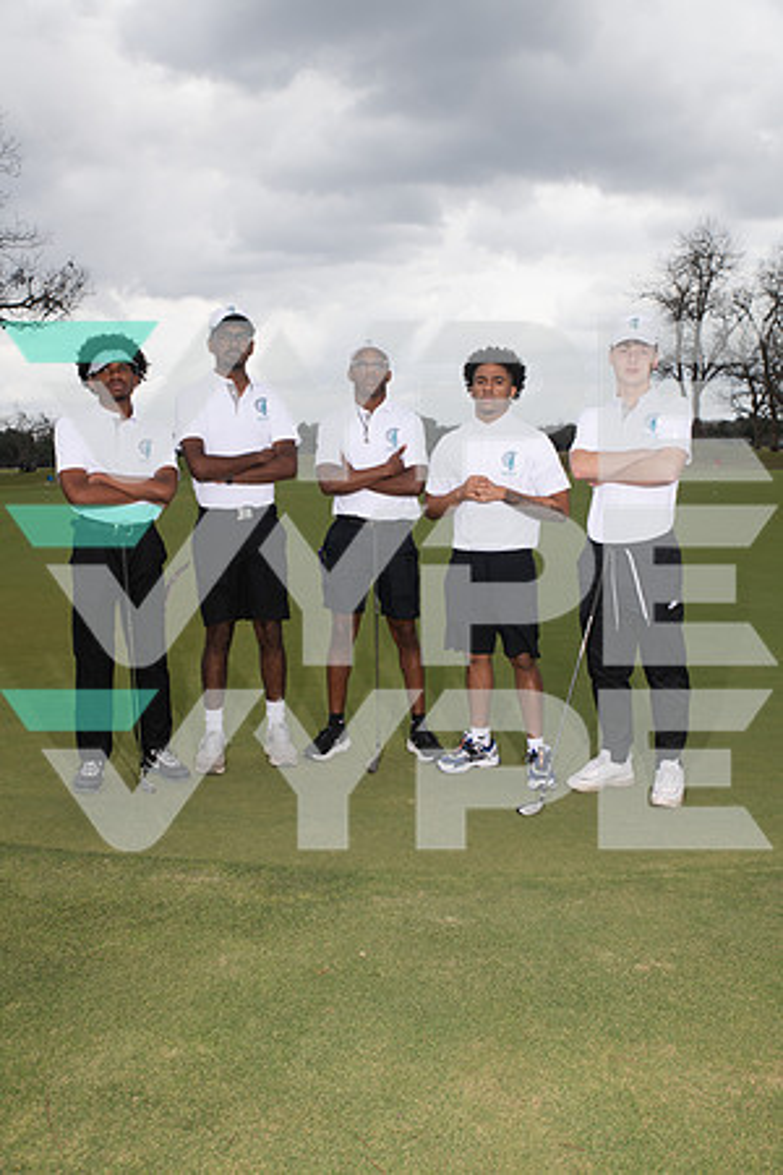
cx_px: 392
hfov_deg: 36.9
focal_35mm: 36
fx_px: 1174
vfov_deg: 53.1
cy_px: 588
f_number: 6.3
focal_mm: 36
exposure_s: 1/320
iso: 100
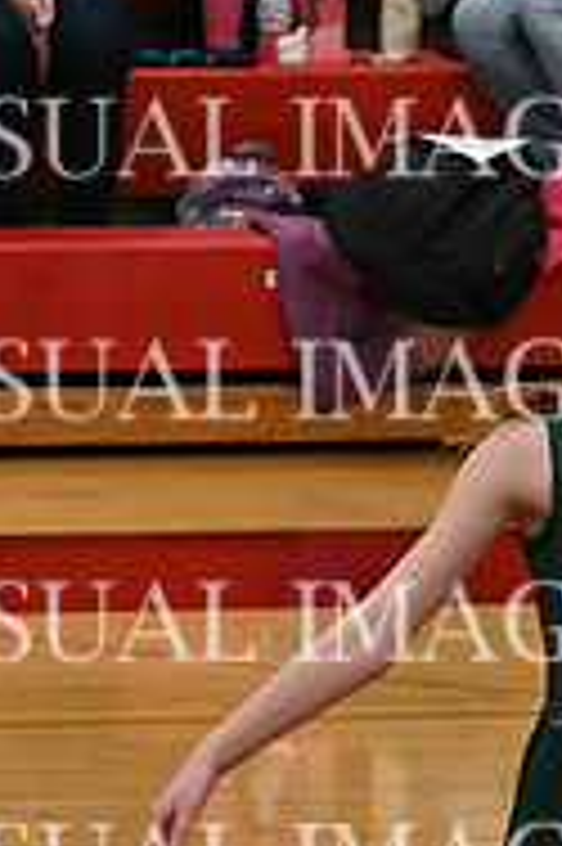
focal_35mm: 623
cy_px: 742
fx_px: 14614
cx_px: 645
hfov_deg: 2.2
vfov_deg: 3.3
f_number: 4
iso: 5000
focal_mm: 135
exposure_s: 1/400
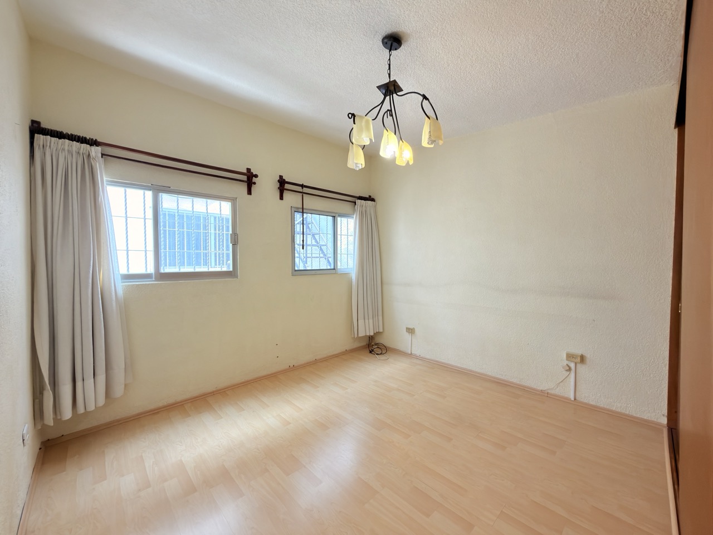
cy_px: 268
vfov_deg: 85.7
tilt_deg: -0.8
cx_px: 356
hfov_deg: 102.1
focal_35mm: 14
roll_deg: +0.3
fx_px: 288
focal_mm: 2.22
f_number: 2.2
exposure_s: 1/30
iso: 64
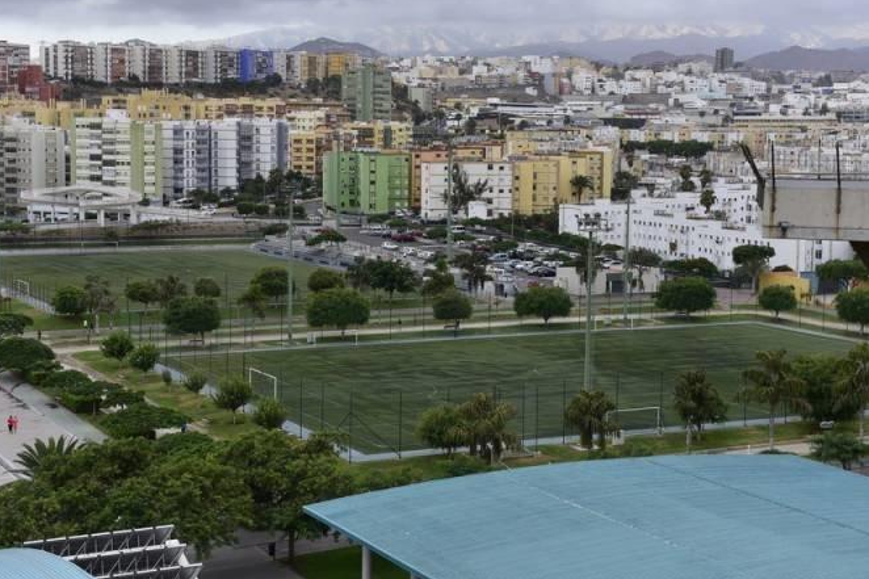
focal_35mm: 65
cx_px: 433
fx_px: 1569
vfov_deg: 20.9
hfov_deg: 31.0
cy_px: 246
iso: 800
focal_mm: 56
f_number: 5.6
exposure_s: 1/400
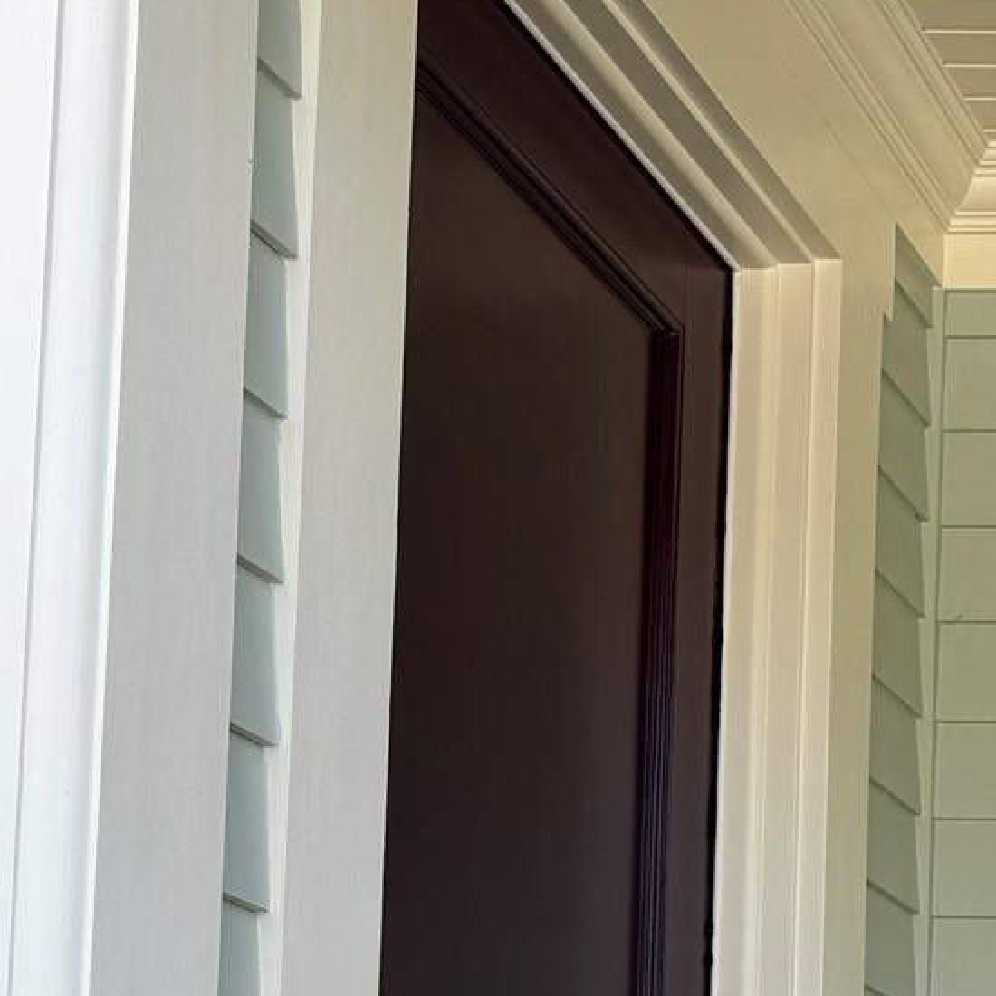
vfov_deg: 19.9
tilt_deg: +2.5
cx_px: 1695
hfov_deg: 18.2
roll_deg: -0.7
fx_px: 2572
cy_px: 1349
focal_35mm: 79
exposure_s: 1/747
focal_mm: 6.76
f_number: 1.78
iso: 80
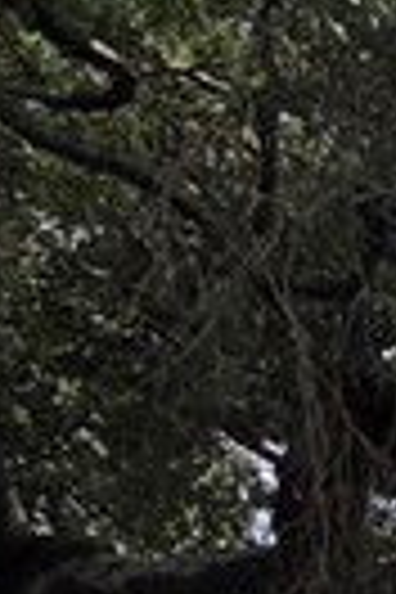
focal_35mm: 105
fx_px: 1732
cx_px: 1624
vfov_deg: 16.3
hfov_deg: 7.8
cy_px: 1076
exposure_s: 1/3399
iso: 40
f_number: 1.9
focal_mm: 2.2
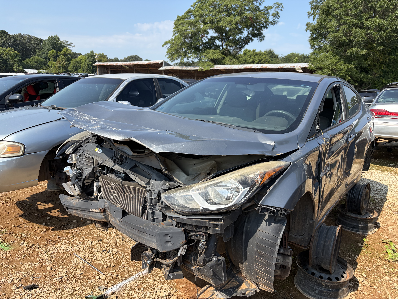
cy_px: 150
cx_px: 199
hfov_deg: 67.3
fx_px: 299
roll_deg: -1.5
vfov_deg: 53.1
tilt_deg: -11.7
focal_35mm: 26
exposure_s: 1/2451
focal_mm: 5.96
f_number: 1.6
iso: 50
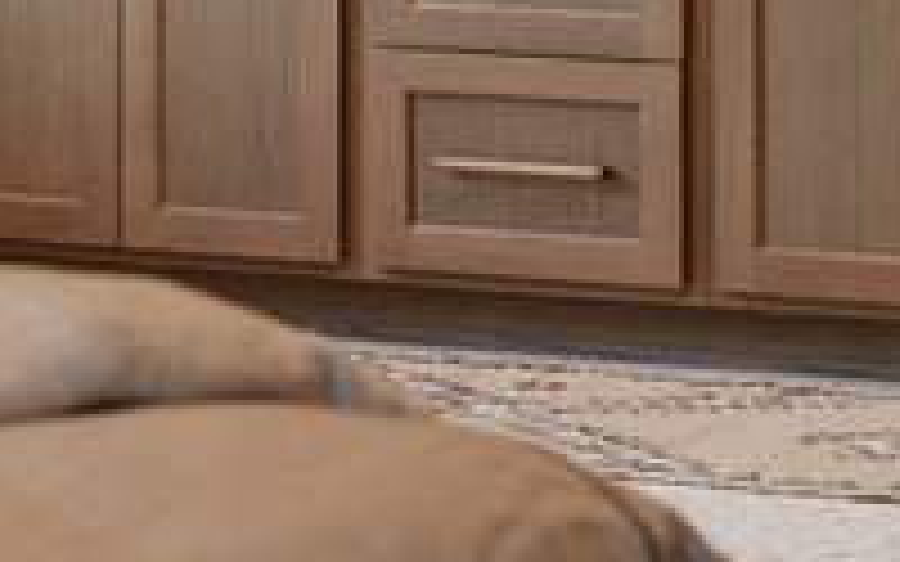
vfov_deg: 4.7
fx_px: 6770
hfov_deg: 7.6
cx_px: -81
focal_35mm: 276
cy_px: -672
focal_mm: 35
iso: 400
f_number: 3.2
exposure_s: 1/30
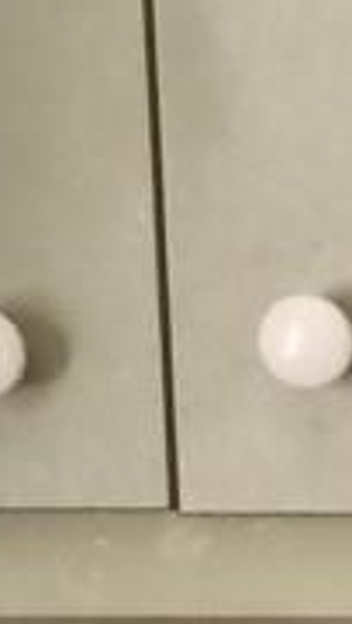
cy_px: 545
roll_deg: +0.1
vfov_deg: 7.7
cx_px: 1822
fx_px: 4623
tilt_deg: -8.0
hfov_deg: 3.9
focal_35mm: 279
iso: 80
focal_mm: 4.15
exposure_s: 1/30
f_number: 2.2
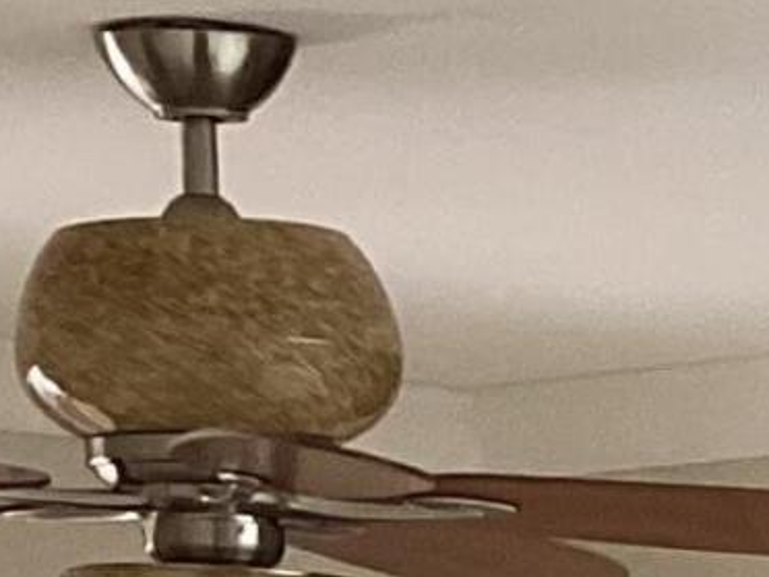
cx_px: 1995
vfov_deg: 5.8
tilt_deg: -8.6
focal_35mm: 240
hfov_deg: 7.6
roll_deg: +0.3
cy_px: 1654
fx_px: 5332
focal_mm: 3.3
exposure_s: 1/50
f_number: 2.4
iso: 125
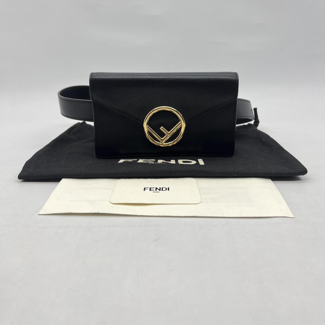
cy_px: 126
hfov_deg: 52.5
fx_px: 329
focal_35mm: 31
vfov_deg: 52.1
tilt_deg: -14.4
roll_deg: +0.5
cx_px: 163
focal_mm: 5.7
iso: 32
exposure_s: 1/124
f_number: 1.5
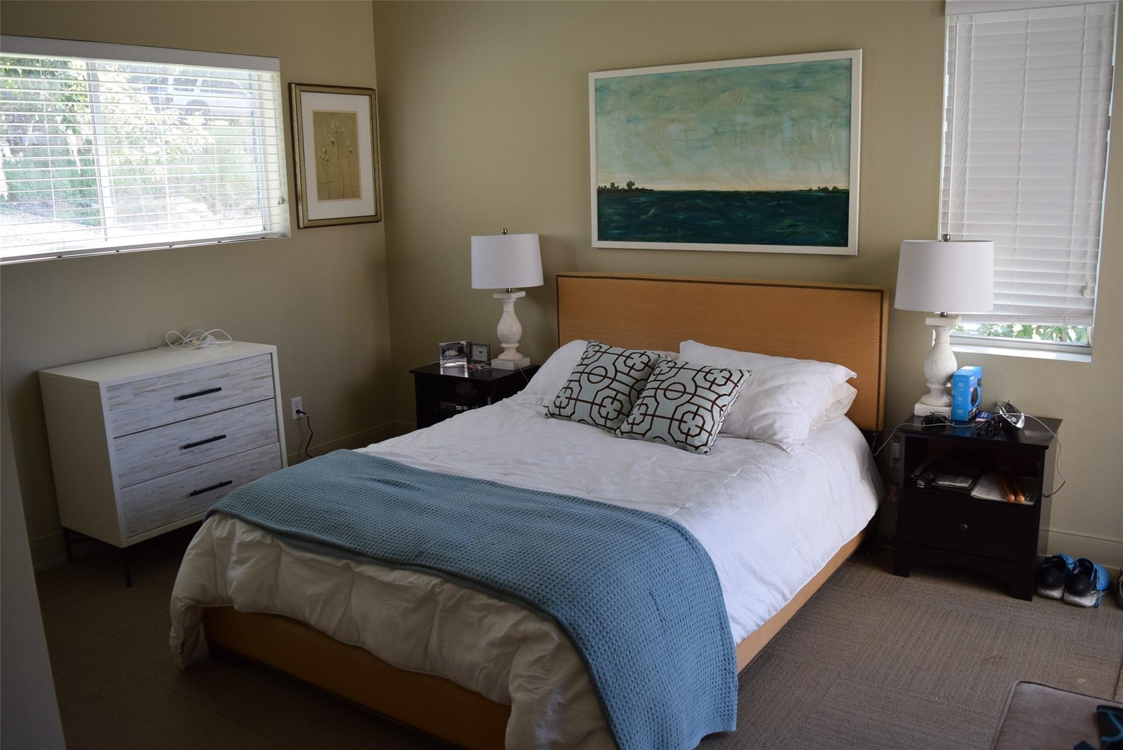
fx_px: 936
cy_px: 375
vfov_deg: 43.7
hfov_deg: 61.9
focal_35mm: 30
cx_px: 562
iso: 400
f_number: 4.5
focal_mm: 20
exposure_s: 1/80
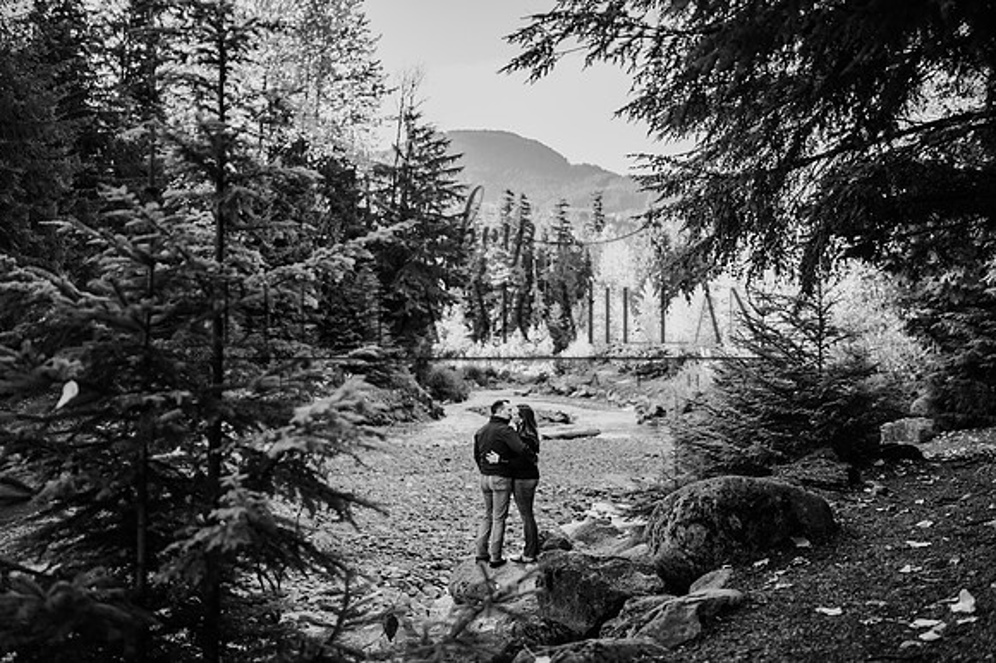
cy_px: 320
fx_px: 1024
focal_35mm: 37
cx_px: 515
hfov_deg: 51.8
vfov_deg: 35.9
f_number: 1.8
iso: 400
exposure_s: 1/1600
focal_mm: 35
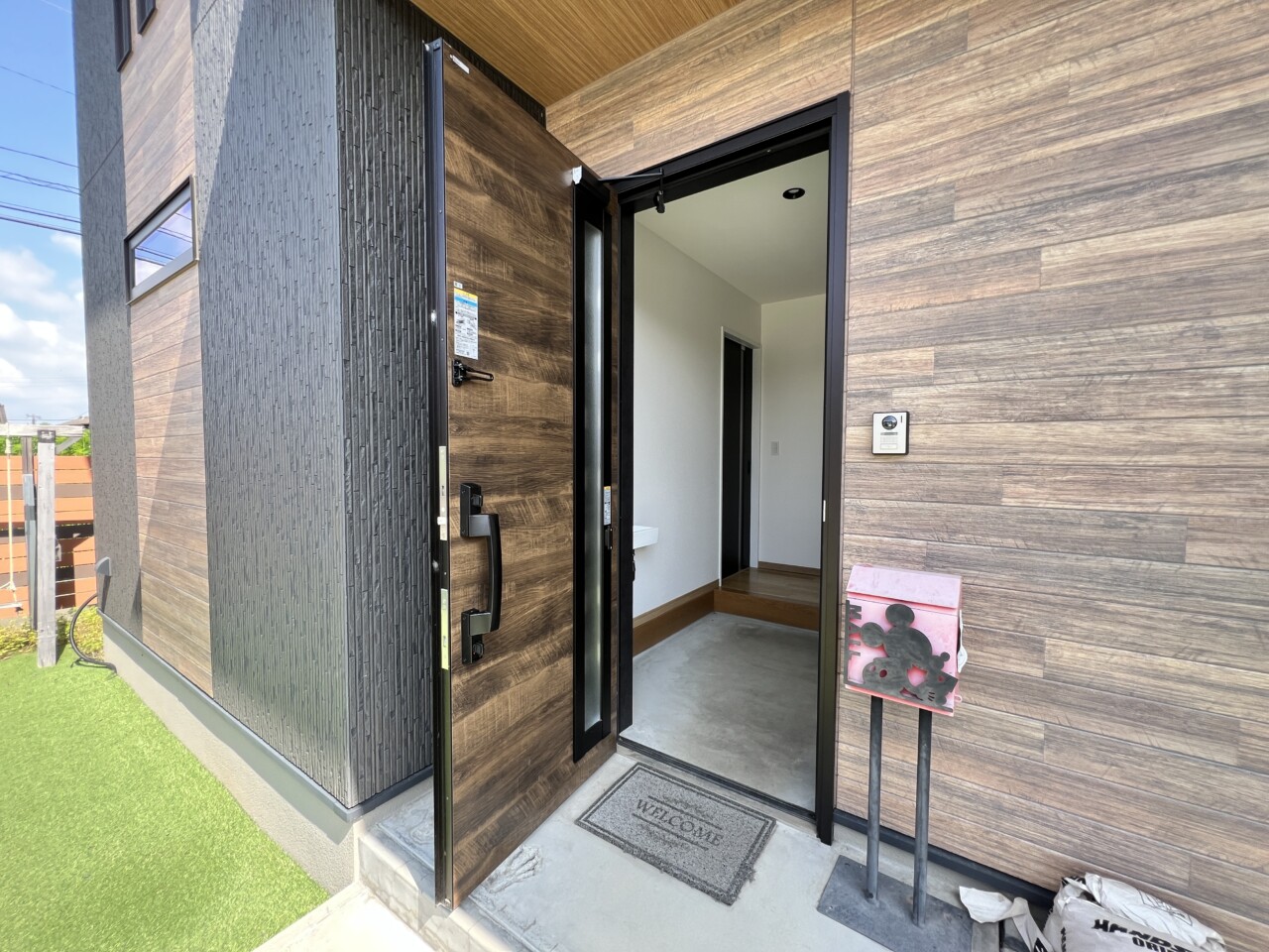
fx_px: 477
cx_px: 634
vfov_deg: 89.9
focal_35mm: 13
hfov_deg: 106.2
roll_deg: -0.3
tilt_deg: -0.4
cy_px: 476
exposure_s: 1/164
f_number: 1.8
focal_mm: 1.57
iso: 32
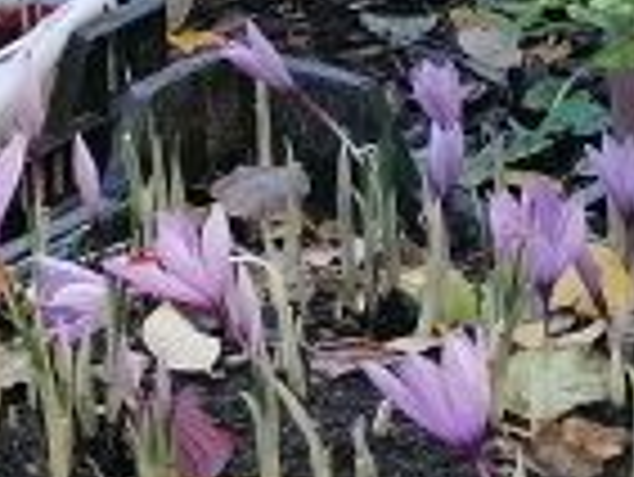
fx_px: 2805
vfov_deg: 9.6
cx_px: -364
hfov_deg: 12.2
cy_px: -130
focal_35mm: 153
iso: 80
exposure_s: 1/50
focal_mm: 4.75
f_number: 1.8
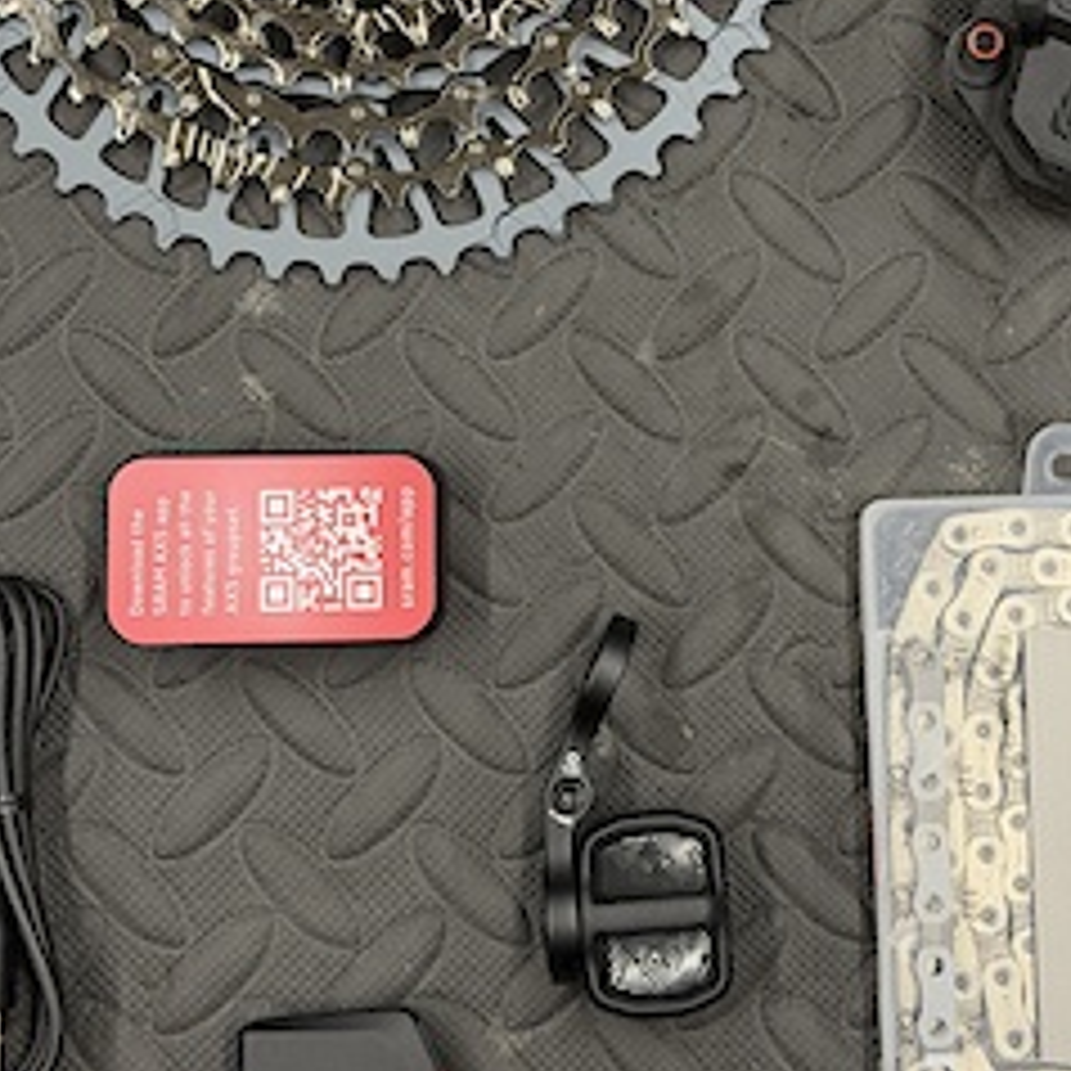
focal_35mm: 89
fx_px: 3115
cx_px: 673
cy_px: 212
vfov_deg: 19.3
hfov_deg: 19.5
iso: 100
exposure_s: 1/83
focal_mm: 6.76
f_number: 1.78
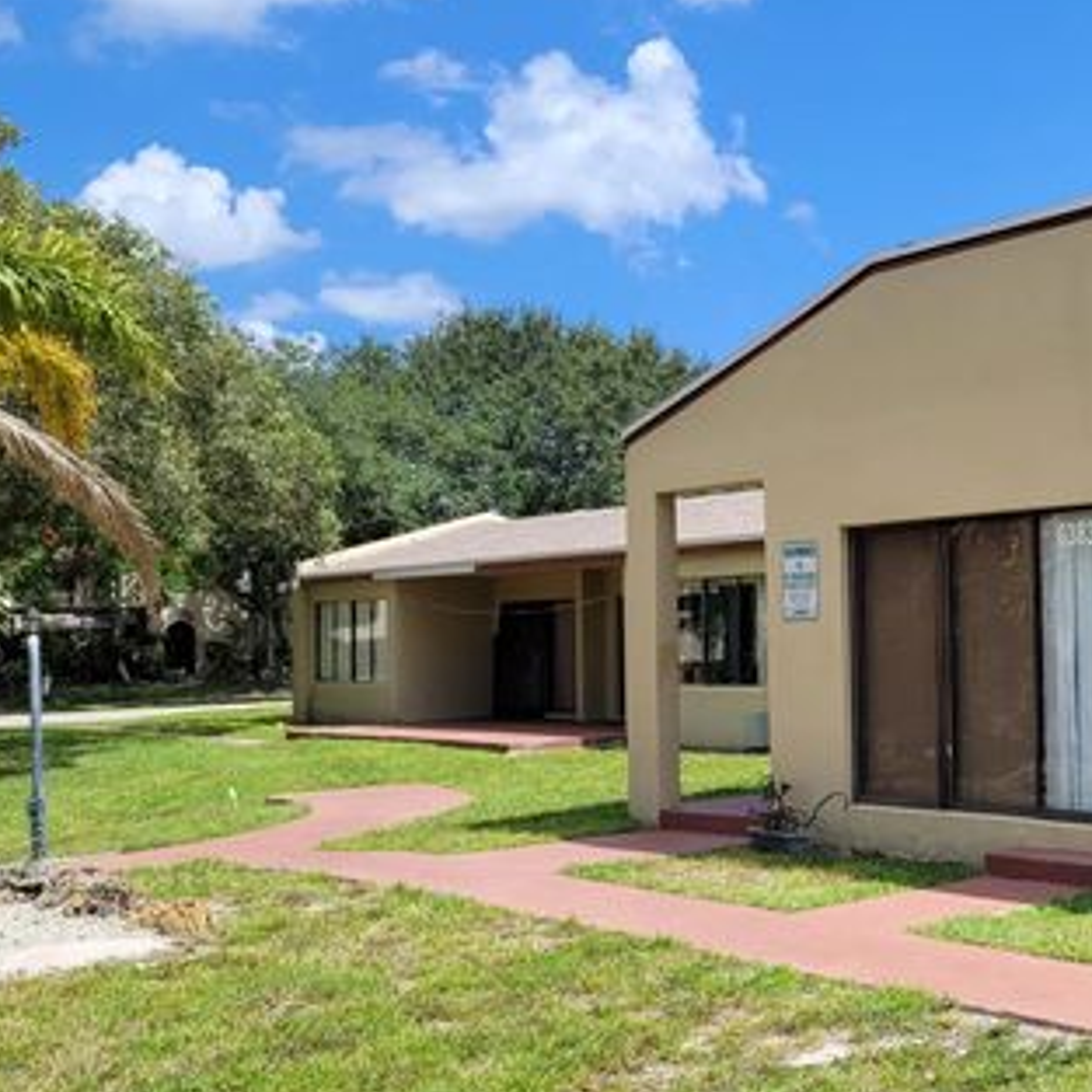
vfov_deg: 36.0
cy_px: 628
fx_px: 1677
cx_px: 1047
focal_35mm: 47
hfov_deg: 33.5
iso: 40
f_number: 1.8
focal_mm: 5.4
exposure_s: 1/2134
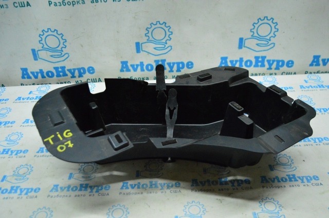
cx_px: 164
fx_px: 301
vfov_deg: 39.9
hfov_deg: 57.3
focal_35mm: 33
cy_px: 109
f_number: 3.8
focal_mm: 22
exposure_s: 1/800
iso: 6400
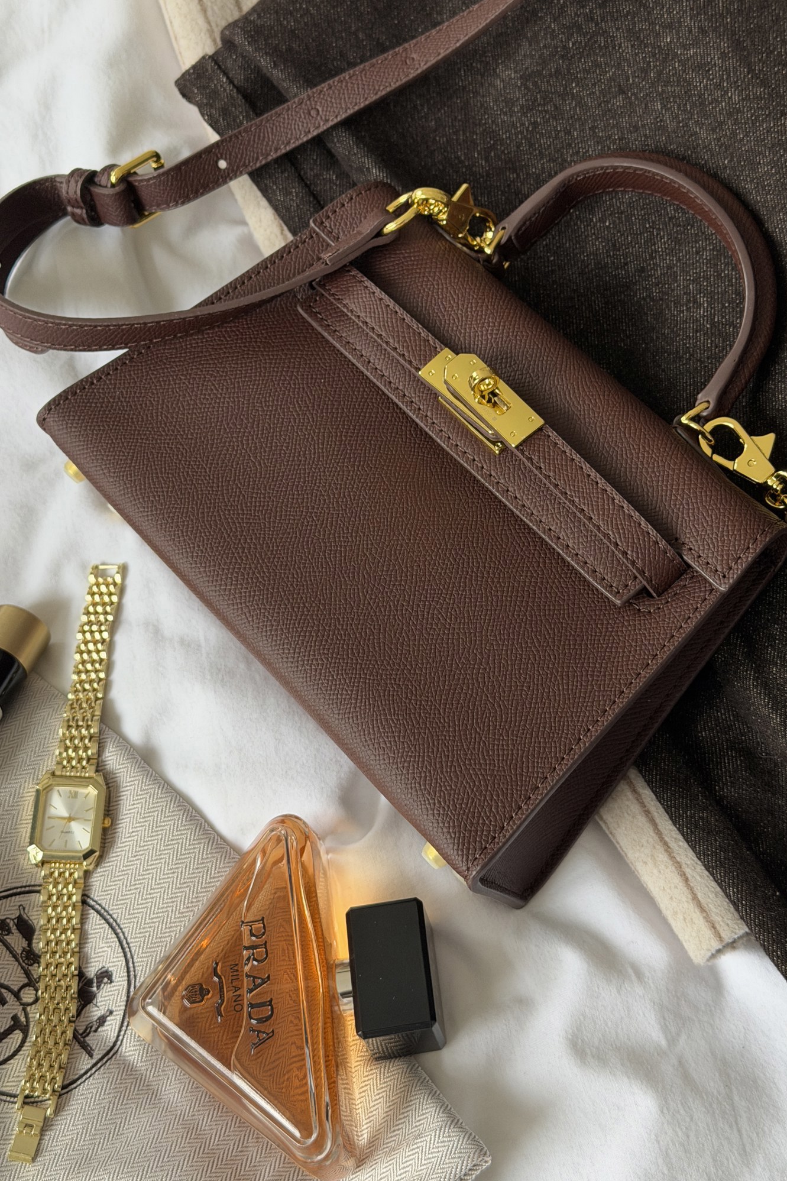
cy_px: 590
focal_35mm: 50
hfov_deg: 27.0
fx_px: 1640
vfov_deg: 39.6
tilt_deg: -65.6
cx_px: 415
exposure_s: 1/60
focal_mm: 6.76
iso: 250
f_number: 1.78
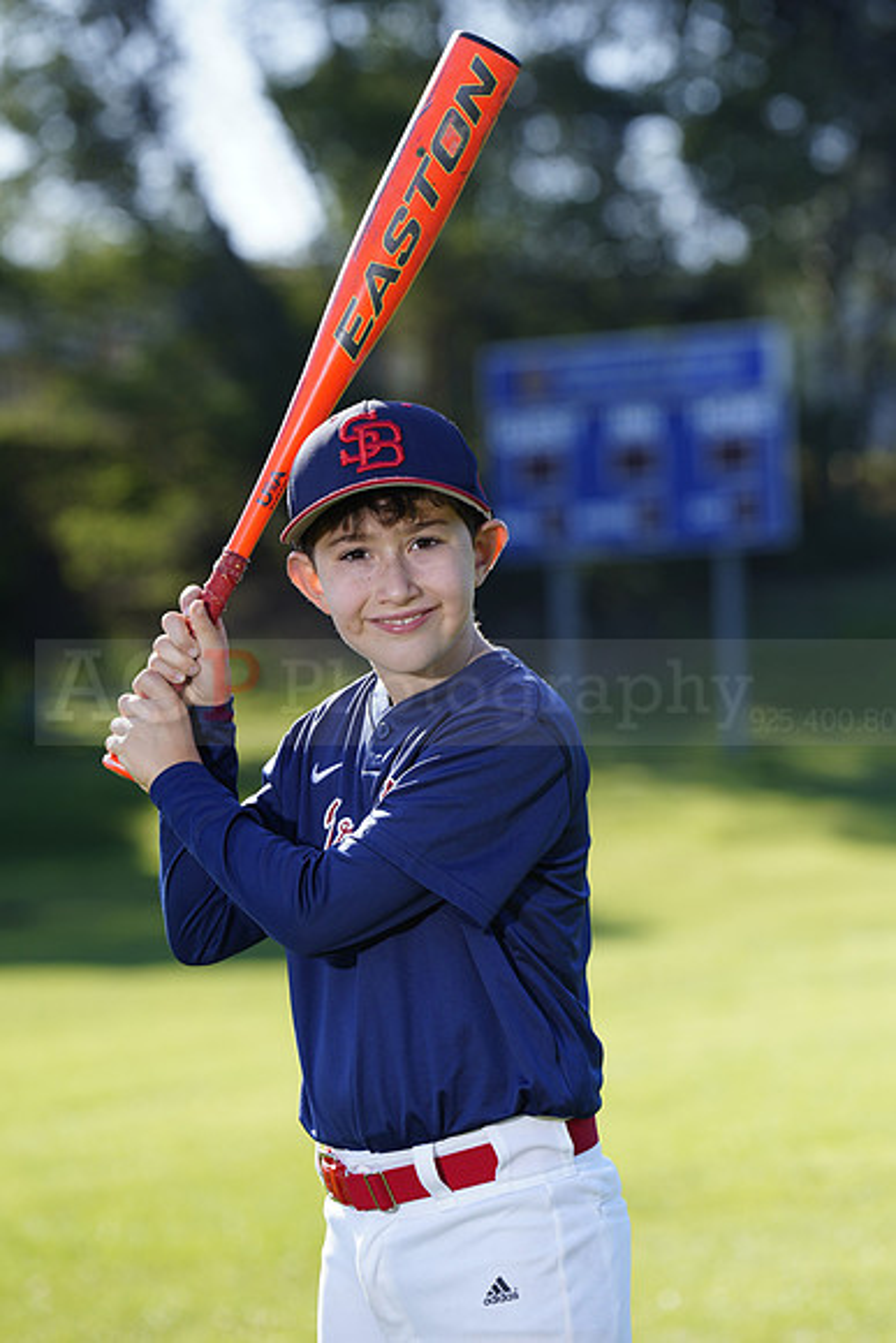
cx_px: 448
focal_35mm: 167
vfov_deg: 12.3
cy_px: 672
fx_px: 6230
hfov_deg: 8.2
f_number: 5
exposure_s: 1/250
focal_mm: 167
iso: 100
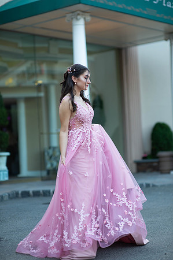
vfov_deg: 23.9
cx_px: 86
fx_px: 614
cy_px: 130
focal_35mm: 85
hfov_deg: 16.0
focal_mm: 85
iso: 250
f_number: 2
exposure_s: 1/640
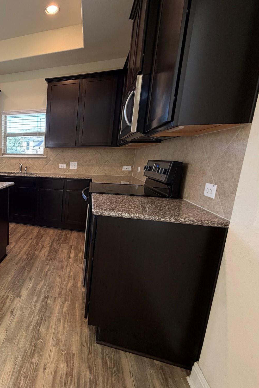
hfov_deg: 51.2
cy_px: 196
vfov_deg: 84.0
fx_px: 216
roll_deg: -1.0
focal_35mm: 20
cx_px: 7
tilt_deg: -9.6
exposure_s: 1/120
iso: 200
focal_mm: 2.22
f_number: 2.2
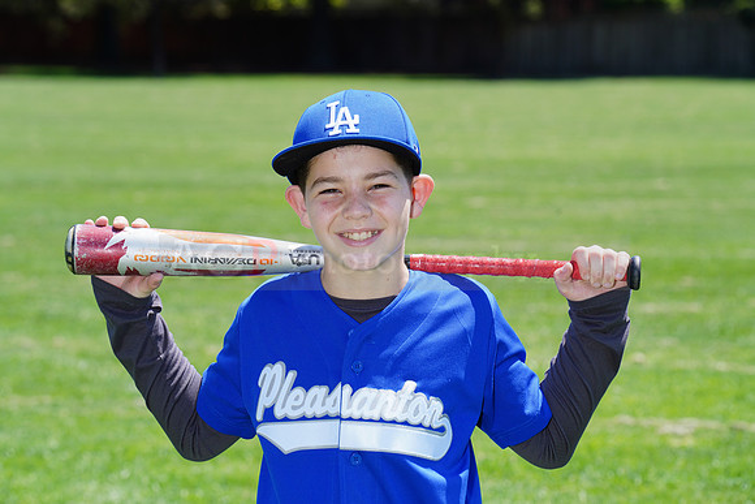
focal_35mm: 171
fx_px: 3587
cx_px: 378
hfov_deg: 12.0
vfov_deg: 8.0
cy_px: 252
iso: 125
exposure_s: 1/200
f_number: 9
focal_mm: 171
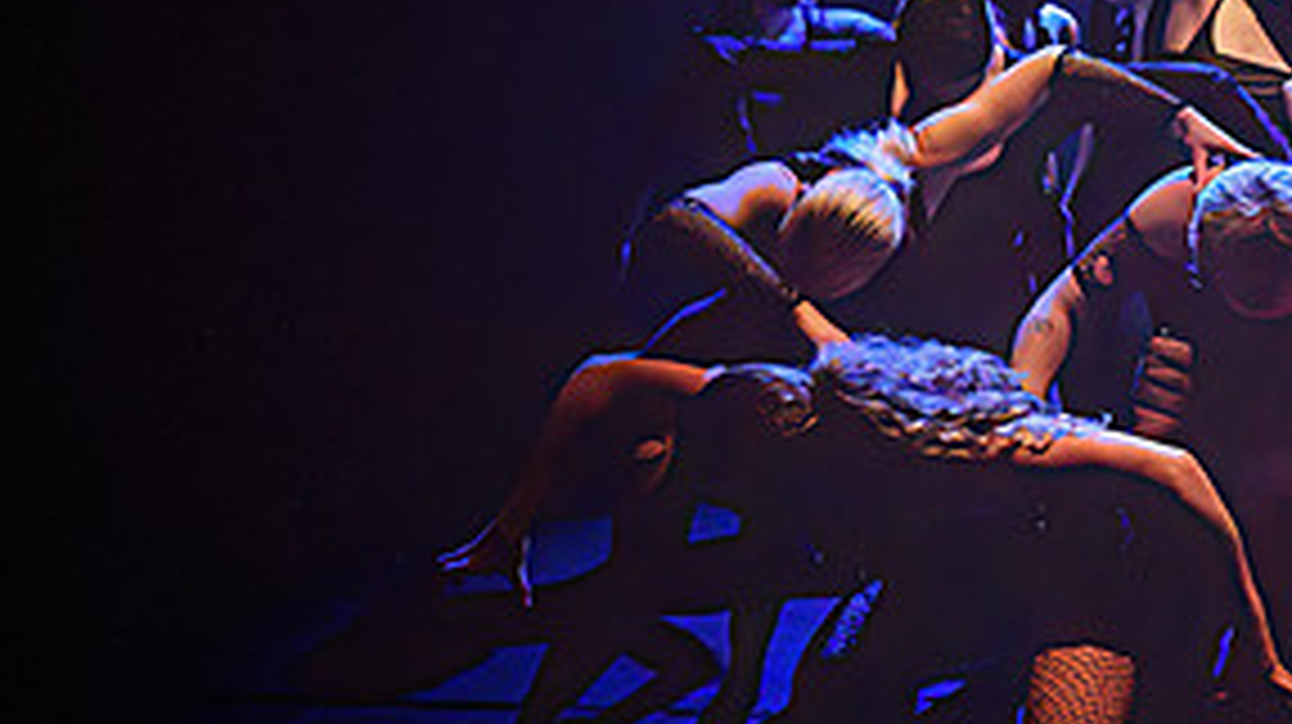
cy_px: 629
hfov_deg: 31.6
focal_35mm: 66
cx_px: 882
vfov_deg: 18.0
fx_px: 2260
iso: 12800
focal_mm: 24
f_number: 2.8
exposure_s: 1/300
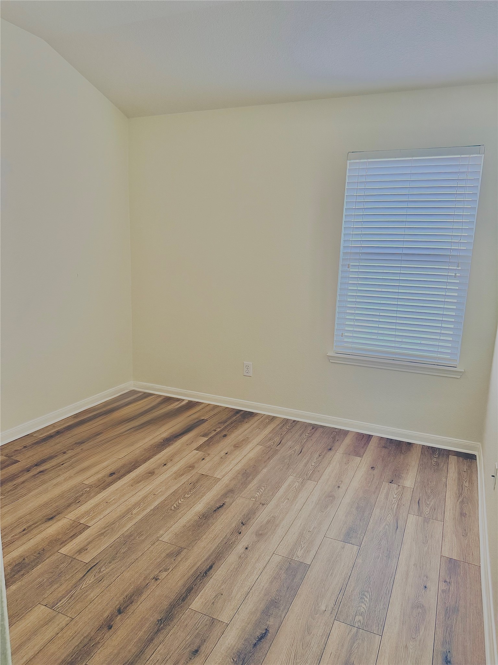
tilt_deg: -12.6
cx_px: 249
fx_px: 460
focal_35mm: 24
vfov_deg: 71.6
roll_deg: -1.4
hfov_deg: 56.8
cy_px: 332
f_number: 1.78
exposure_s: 1/207
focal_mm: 6.76
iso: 200
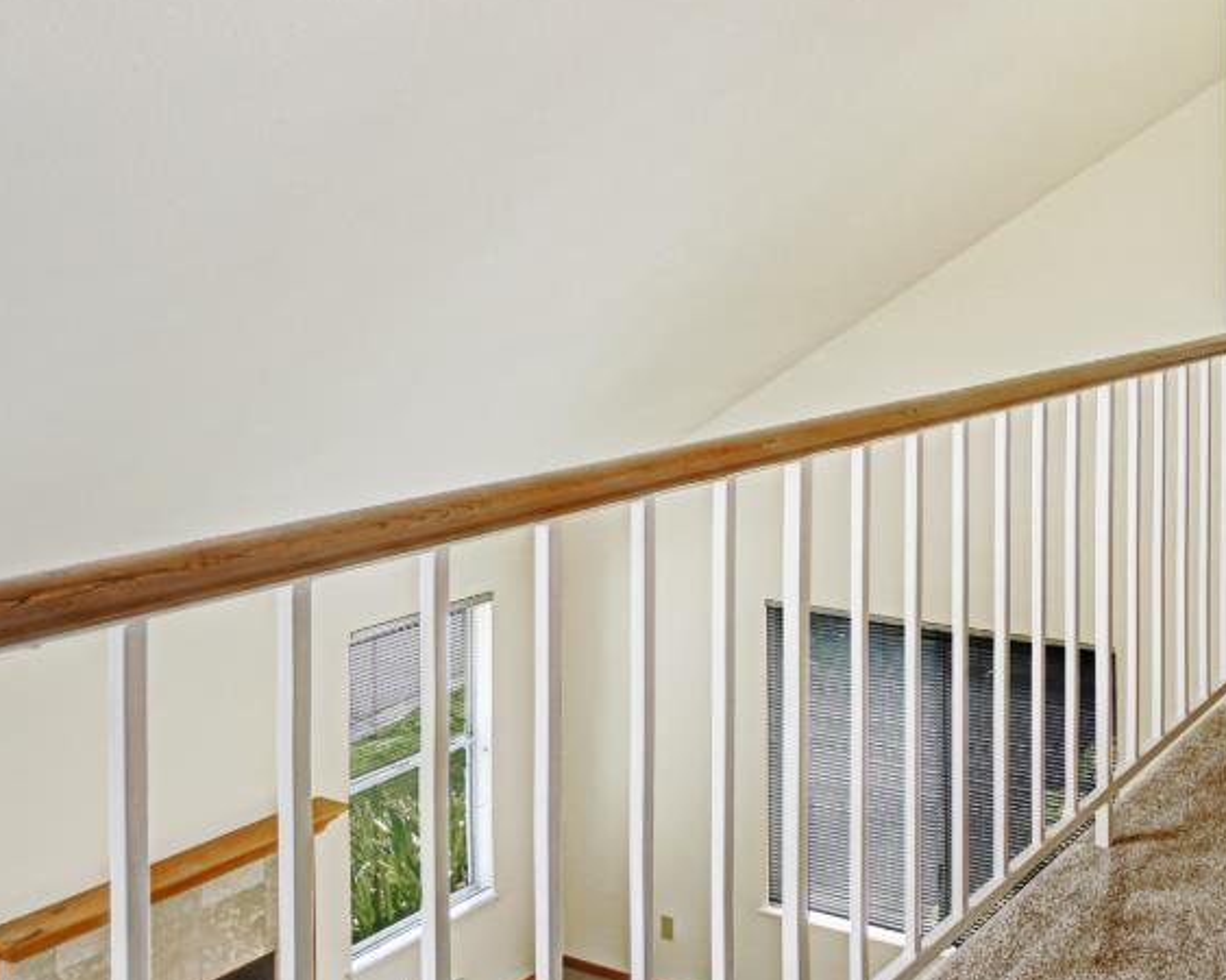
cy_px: 133
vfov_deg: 35.5
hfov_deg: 43.8
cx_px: 965
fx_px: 1451
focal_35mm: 40
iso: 100
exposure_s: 1/100
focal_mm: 11
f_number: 5
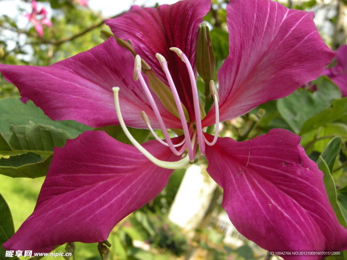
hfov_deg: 52.6
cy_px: 130
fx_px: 351
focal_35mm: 35
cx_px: 174
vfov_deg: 40.7
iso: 64
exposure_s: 1/124
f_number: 3.8
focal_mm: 7.5
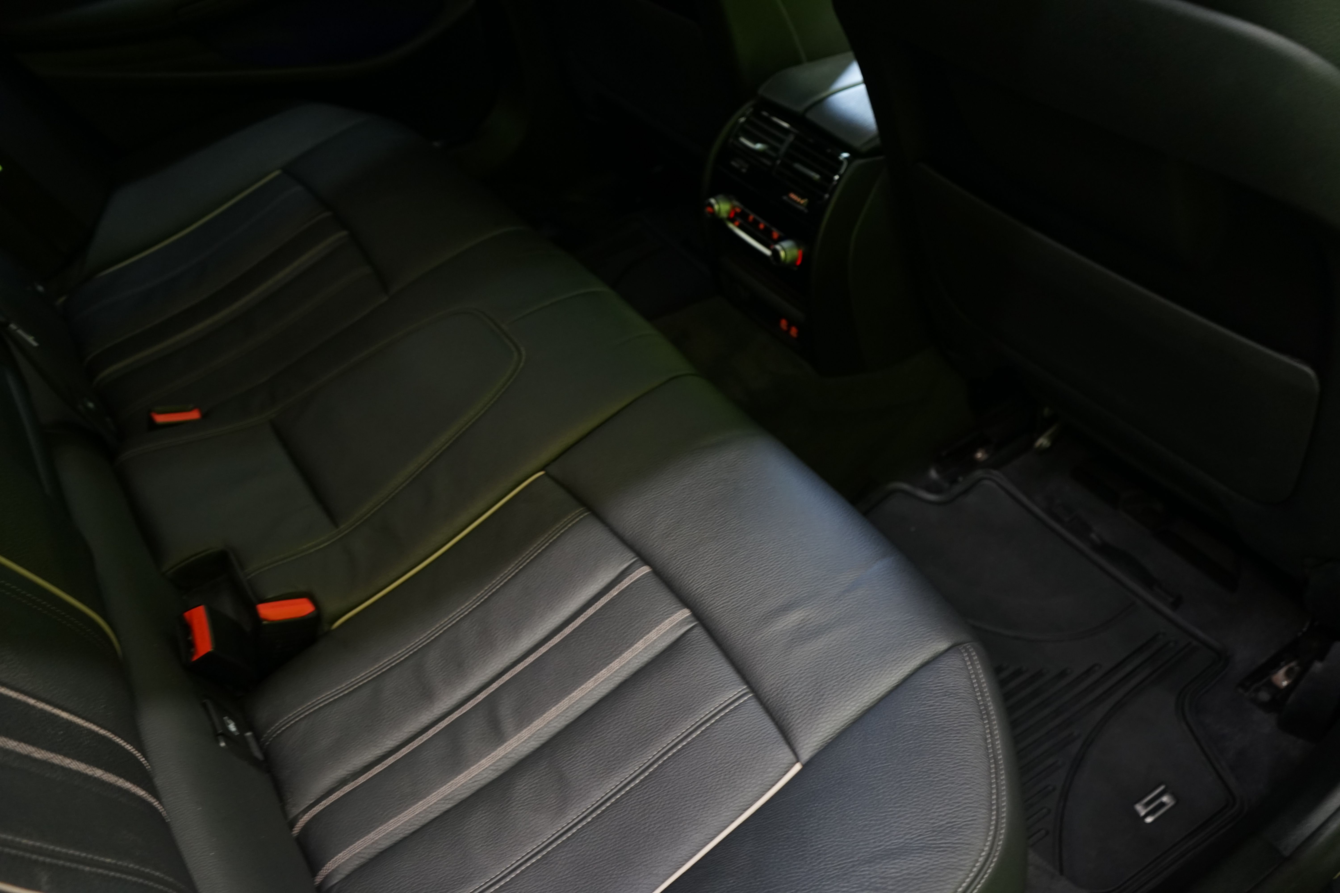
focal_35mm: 30
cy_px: 446
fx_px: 1117
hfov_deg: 61.9
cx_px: 670
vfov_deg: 43.6
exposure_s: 1/20
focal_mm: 30
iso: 1250
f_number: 4
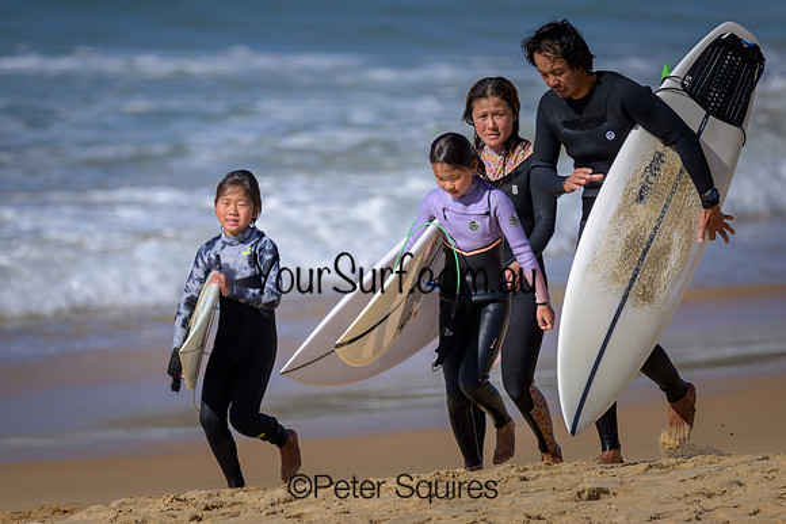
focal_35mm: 829
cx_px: 379
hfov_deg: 2.5
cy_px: 257
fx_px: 18114
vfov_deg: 1.7
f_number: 6.3
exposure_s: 1/2000
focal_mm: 800
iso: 450
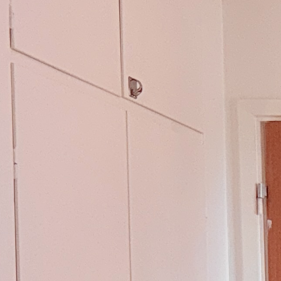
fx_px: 1212
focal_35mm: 132
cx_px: 674
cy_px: 416
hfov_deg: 11.1
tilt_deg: -1.8
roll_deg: -0.1
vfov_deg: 12.6
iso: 80
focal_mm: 6.76
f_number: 1.78
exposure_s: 1/154
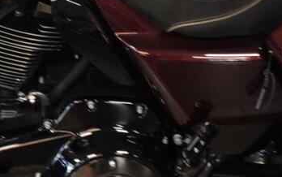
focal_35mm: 117
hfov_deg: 17.5
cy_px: -308
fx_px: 900
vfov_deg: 9.4
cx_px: 19
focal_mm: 7.6
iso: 800
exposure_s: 1/80
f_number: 2
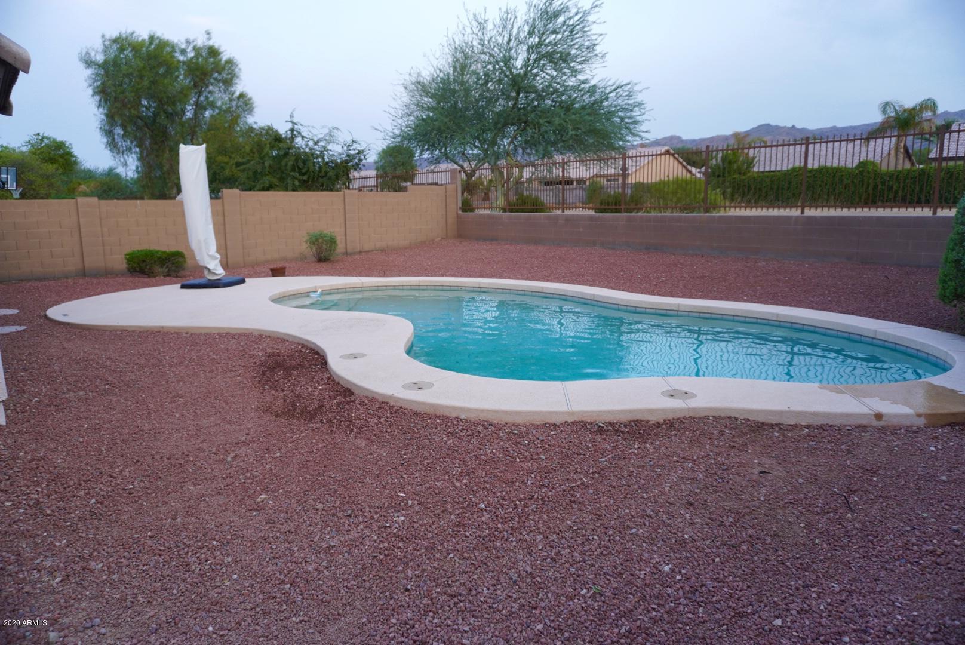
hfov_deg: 73.7
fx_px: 644
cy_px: 322
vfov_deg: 53.2
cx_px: 482
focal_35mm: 24
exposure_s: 1/30
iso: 100
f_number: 3.5
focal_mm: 16
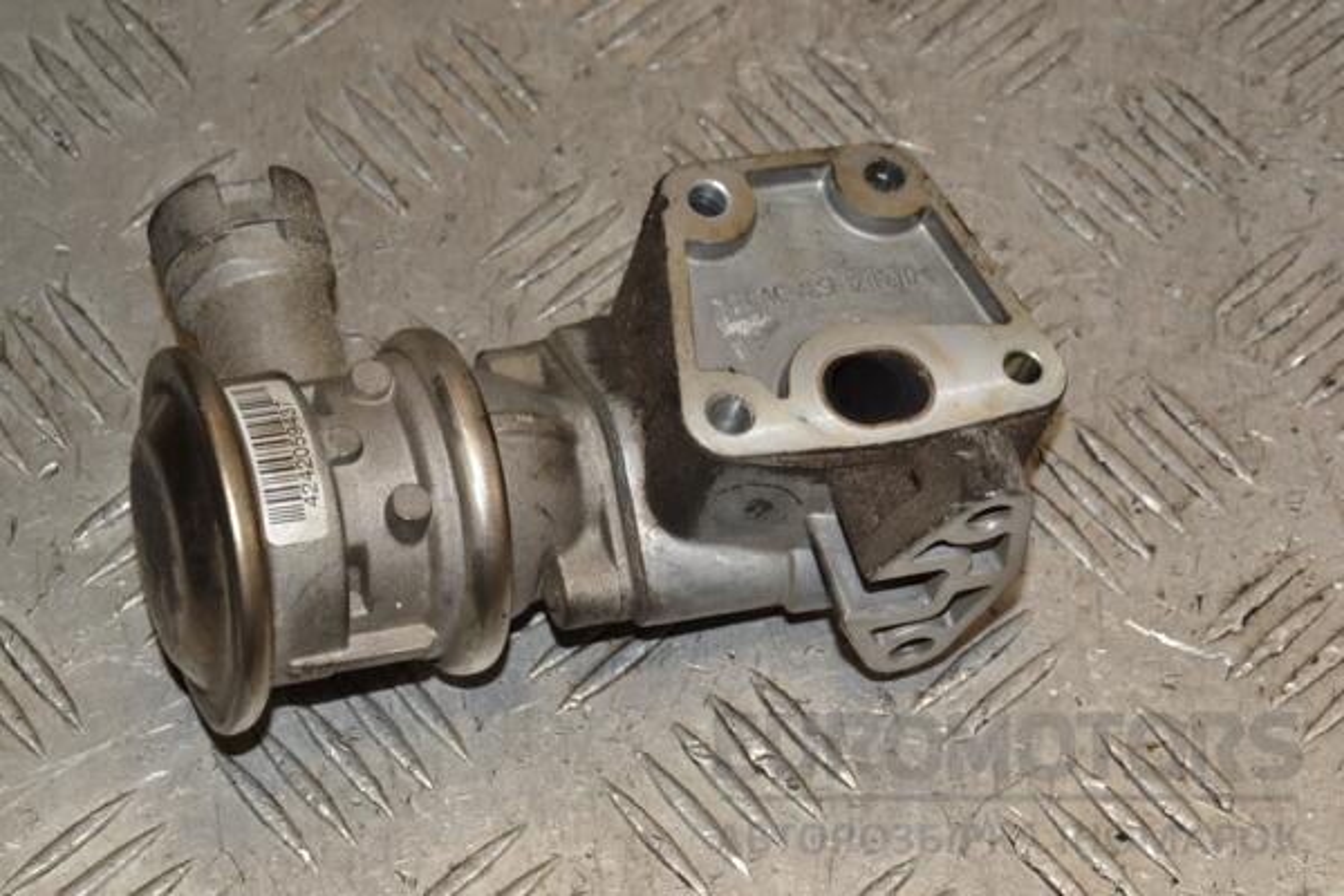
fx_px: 3248
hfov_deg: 23.4
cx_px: 672
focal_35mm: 87
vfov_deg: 15.7
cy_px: 448
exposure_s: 1/200
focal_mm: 58
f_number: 9
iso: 800
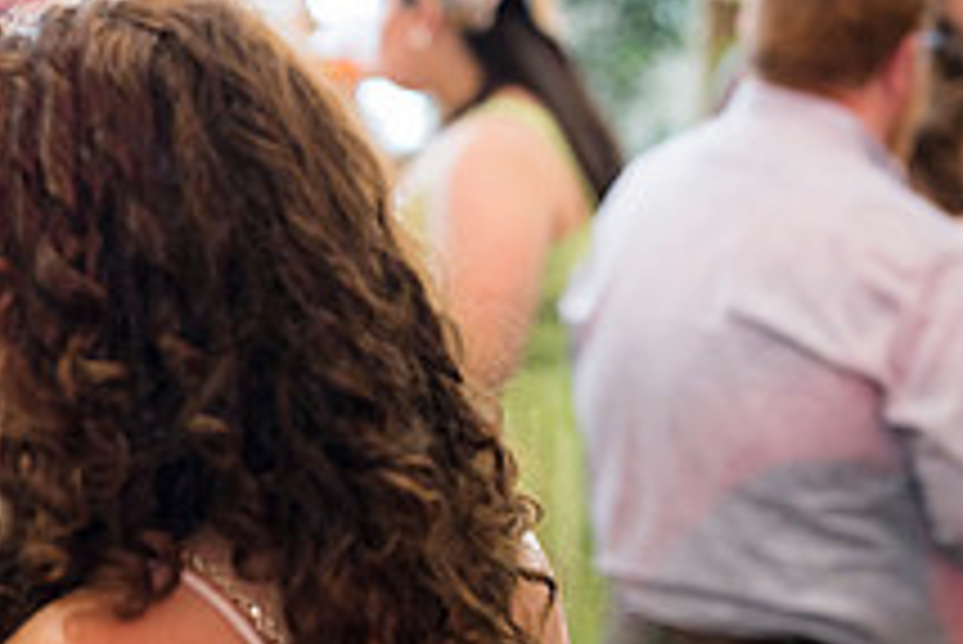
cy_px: 475
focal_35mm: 149
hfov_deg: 13.7
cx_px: 153
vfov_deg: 9.2
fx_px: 3988
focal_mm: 55
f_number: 2.2
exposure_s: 1/160
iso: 720
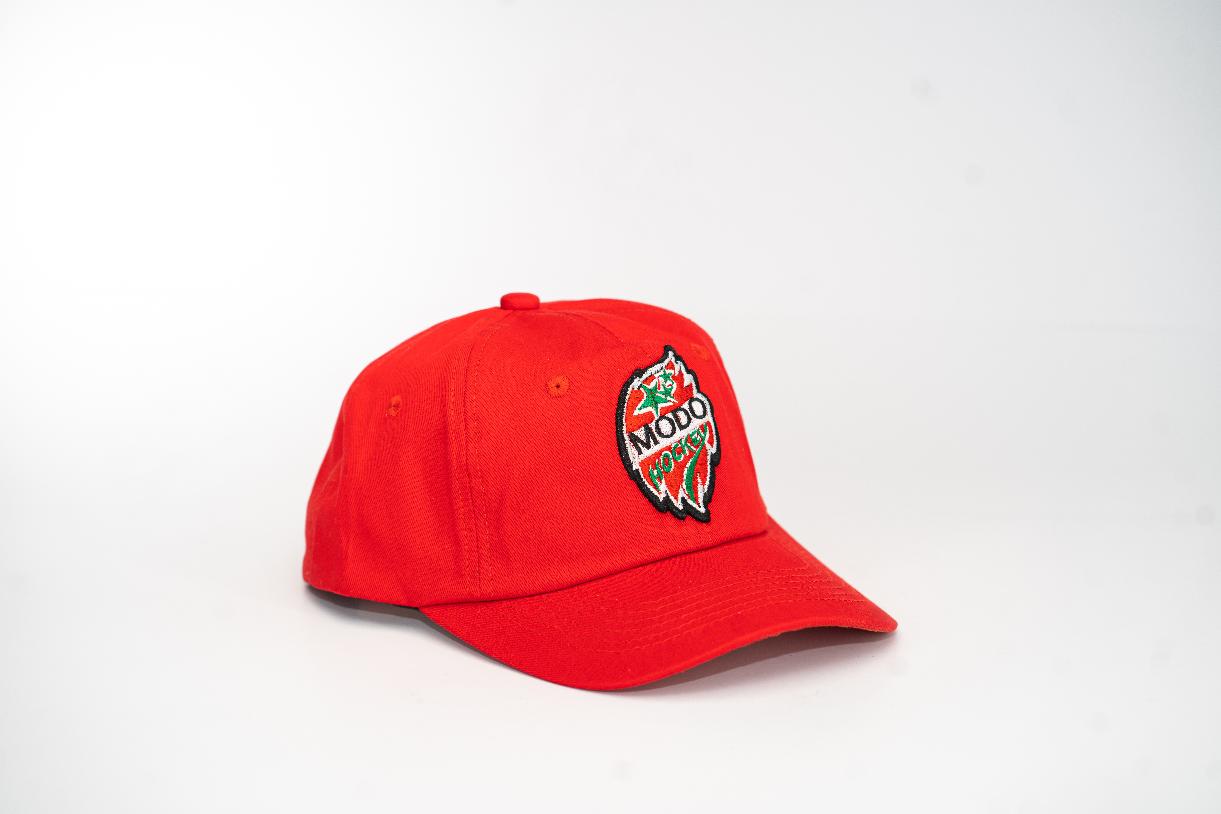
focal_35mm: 85
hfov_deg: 23.9
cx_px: 610
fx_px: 2883
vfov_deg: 16.1
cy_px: 407
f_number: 5
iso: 160
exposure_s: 1/200
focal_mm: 85
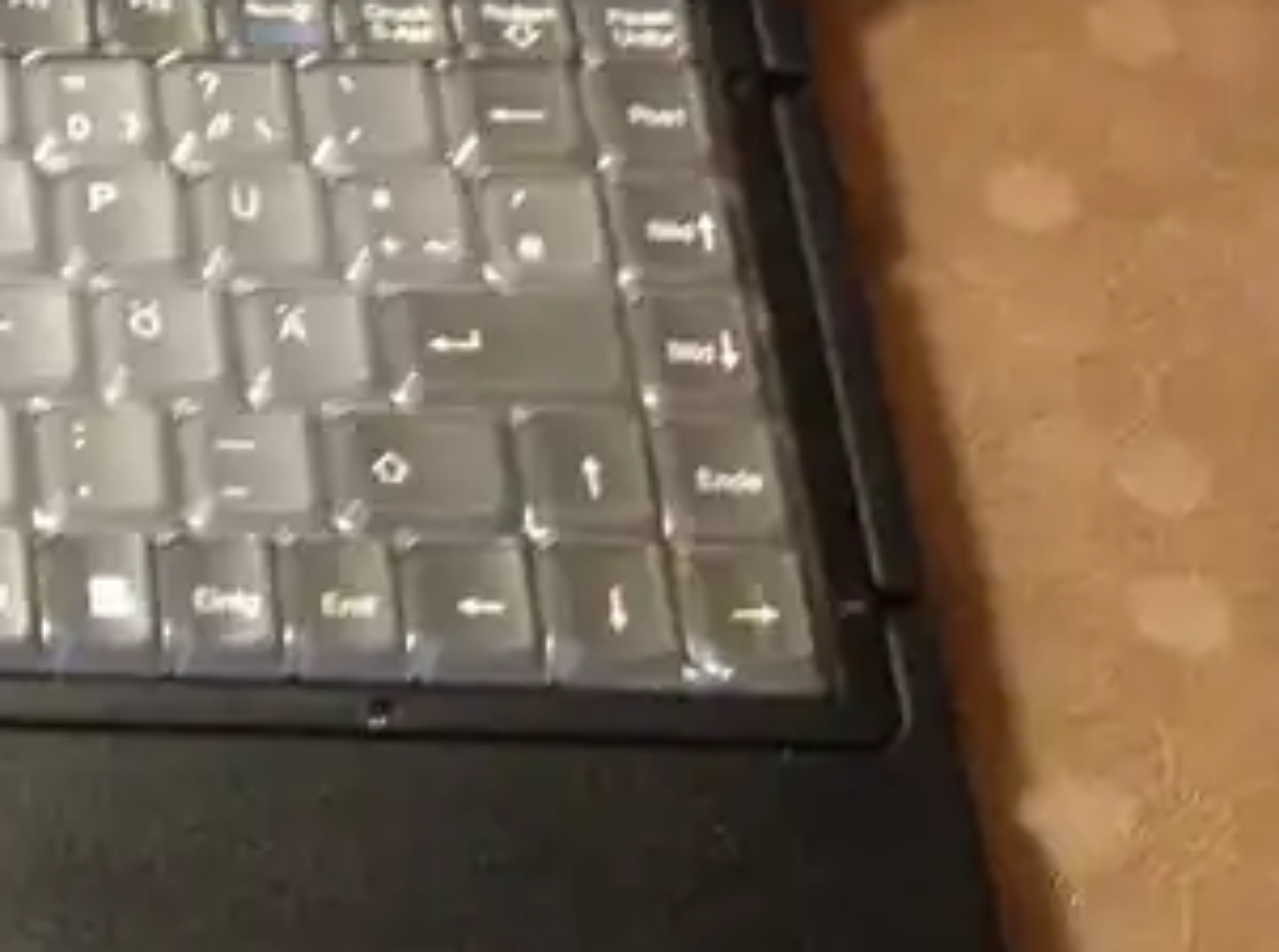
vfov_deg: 12.5
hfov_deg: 15.8
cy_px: -72
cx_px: -542
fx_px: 4276
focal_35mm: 116
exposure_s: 1/15
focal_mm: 4.28
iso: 400
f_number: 2.4
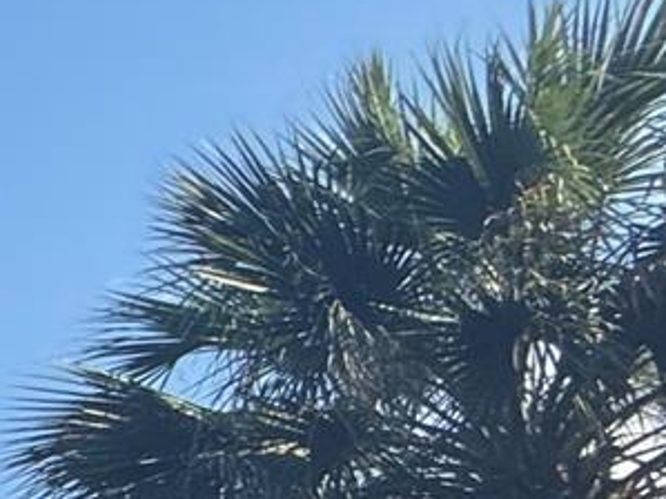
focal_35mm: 75
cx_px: -1036
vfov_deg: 17.2
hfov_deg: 14.0
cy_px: 806
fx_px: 1442
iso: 50
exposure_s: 1/1125
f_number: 2.2
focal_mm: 2.22
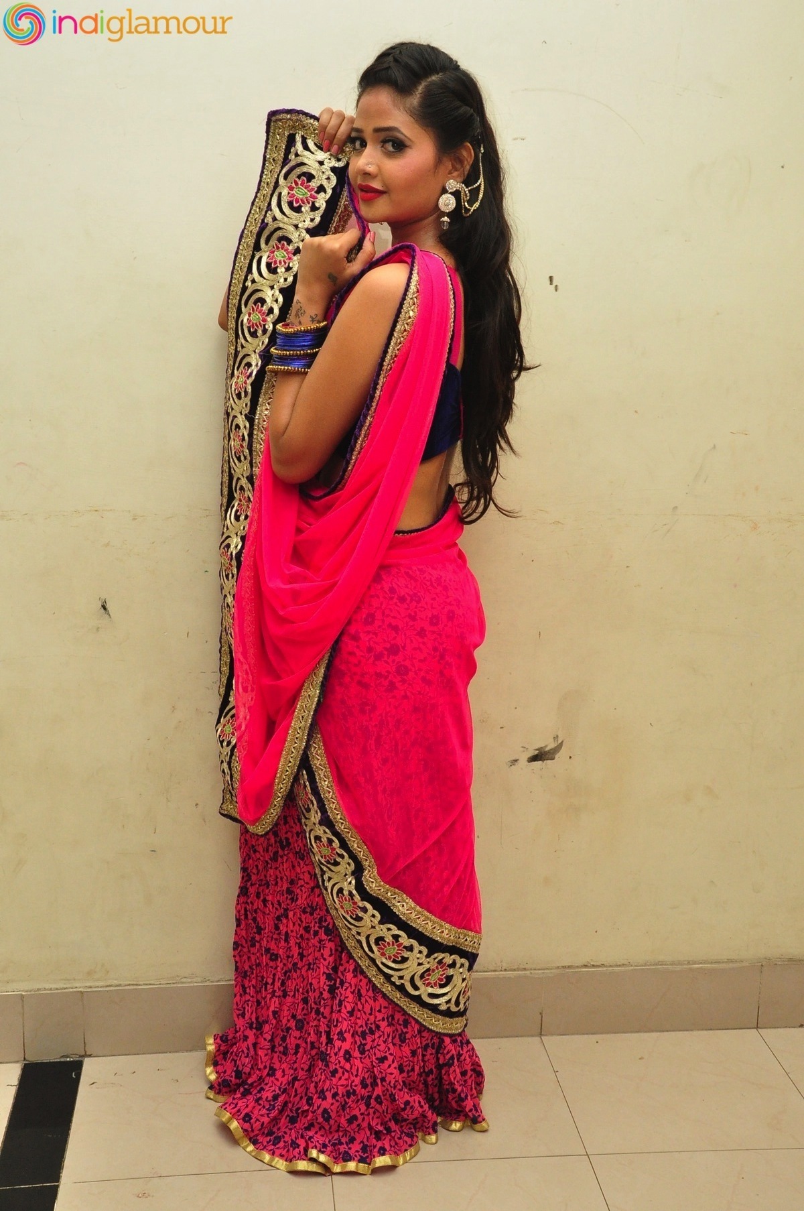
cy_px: 606
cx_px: 402
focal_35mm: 42
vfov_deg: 46.4
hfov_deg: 31.8
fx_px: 1411
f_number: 7.1
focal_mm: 28
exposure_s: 1/125
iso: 1600
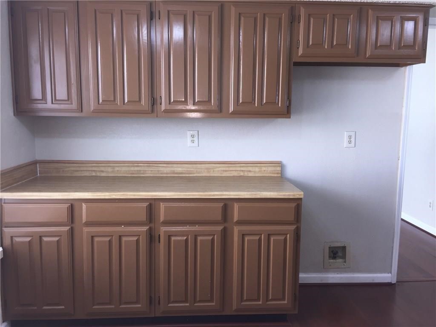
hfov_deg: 61.7
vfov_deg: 48.2
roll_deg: -1.4
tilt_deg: -6.5
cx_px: 218
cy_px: 164
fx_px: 365
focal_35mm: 29
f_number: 2.2
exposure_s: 1/30
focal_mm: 4.15
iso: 50
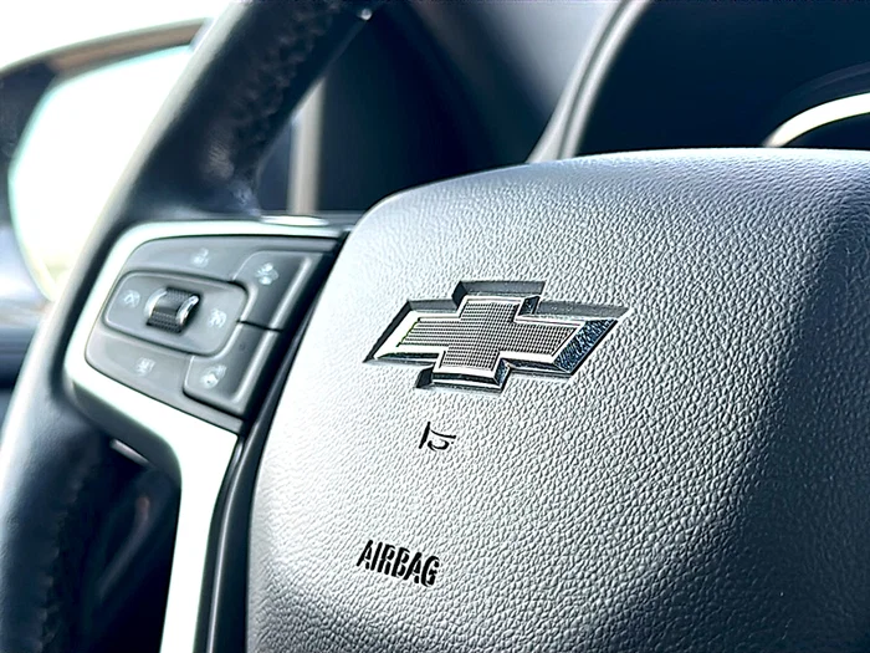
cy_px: 326
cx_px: 435
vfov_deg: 36.0
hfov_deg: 46.8
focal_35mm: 40
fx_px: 1005
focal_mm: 6.86
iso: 80
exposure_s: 1/265
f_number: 1.78
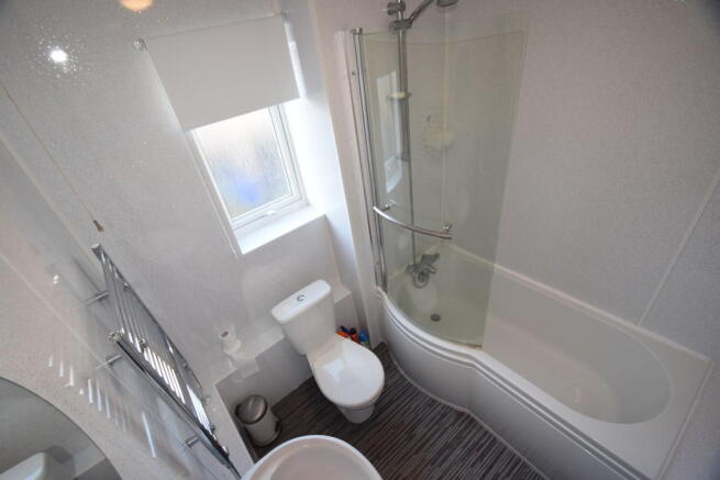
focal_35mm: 15
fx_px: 300
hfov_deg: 100.4
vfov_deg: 77.4
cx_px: 360
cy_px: 240
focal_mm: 10
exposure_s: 1/100
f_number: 5
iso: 800
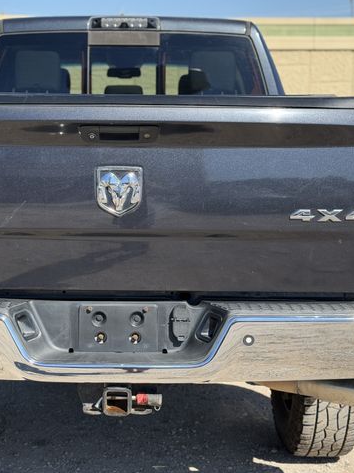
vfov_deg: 29.8
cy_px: 234
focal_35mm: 65
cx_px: 124
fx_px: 887
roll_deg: +1.7
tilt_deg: -8.7
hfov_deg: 22.5
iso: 100
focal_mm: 6.76
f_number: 1.78
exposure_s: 1/2976
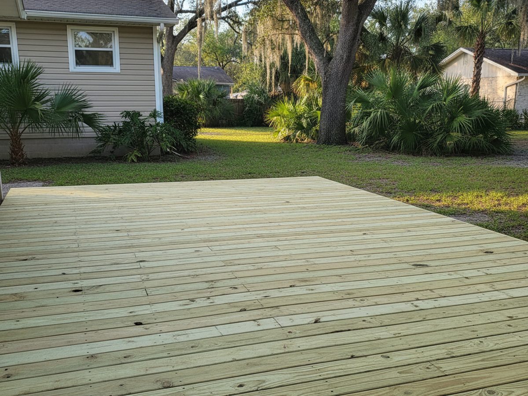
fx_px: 366
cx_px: 264
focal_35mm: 24
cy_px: 198
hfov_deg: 71.6
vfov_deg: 56.8
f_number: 1.68
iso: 470
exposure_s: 1/579
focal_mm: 6.8
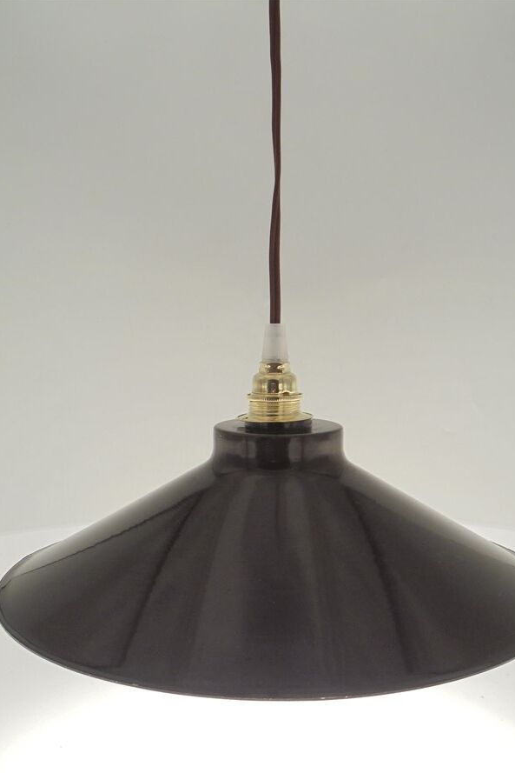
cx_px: 277
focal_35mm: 40
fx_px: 858
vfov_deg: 48.5
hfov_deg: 33.4
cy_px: 388
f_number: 4.2
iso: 200
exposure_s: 1/30
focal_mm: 6.9
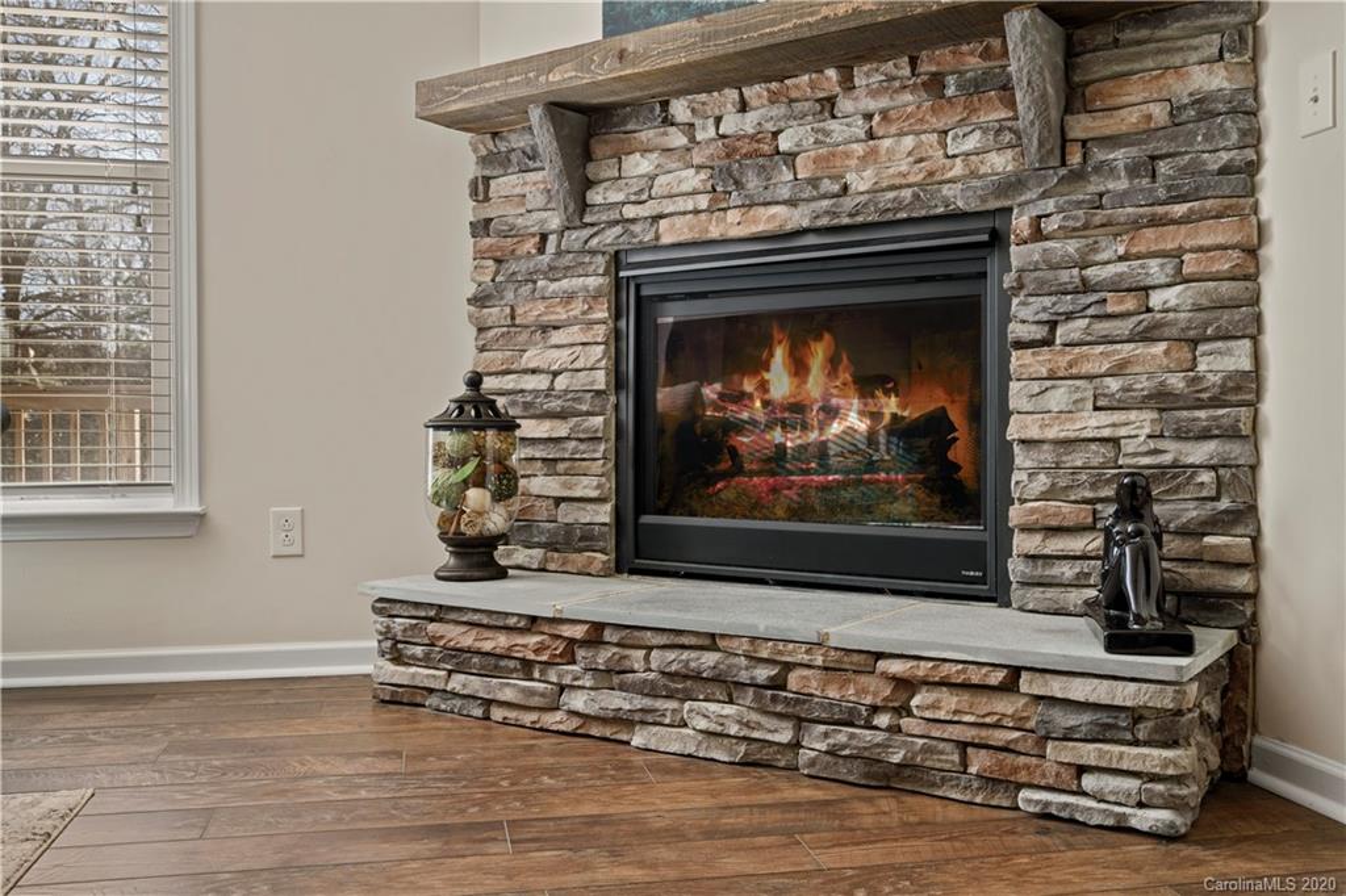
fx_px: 1233
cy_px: 448
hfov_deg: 57.2
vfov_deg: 39.9
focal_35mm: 33
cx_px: 673
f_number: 11
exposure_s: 1/2
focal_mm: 33
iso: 200
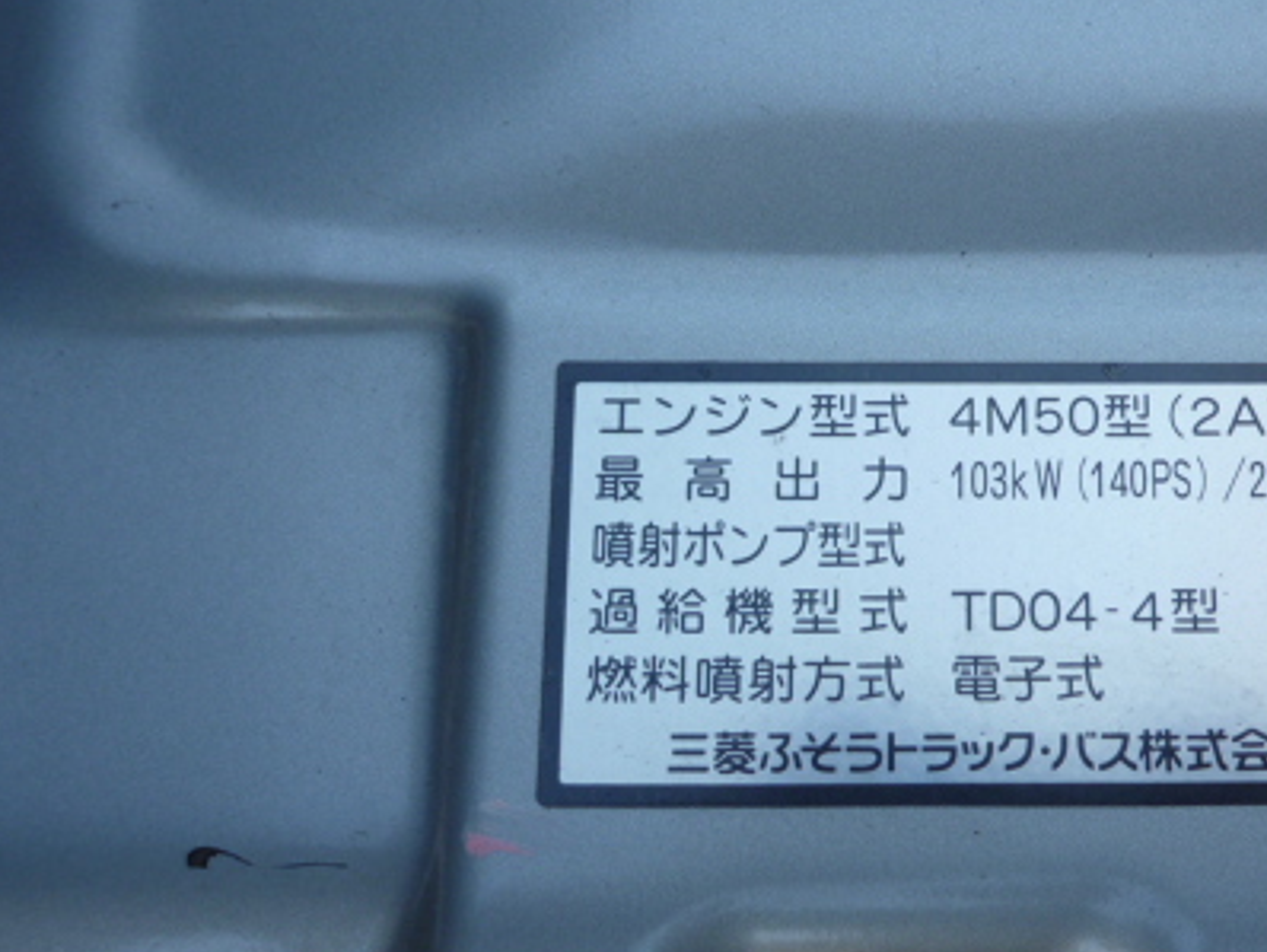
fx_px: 1648
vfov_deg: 32.2
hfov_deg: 40.8
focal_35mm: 45
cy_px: 465
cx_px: 952
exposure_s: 1/125
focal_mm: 4.9
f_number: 3.3
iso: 80
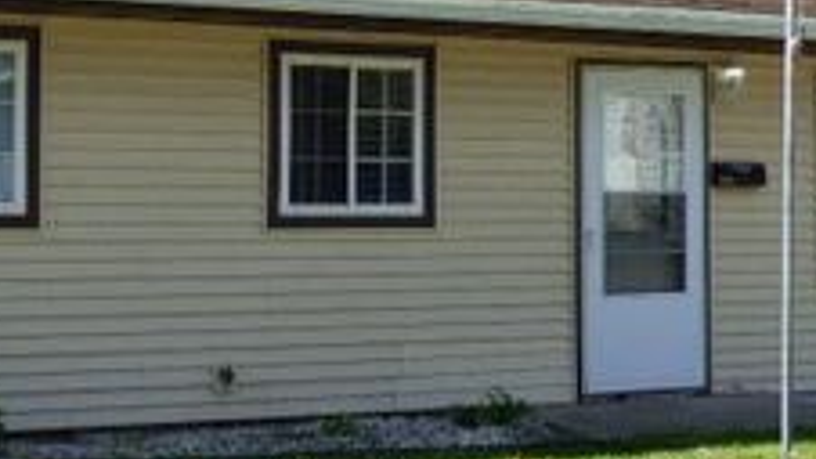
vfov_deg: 14.7
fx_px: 1774
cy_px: 146
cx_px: 354
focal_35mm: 82
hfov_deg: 25.9
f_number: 3.4
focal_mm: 5.97
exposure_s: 1/640
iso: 100
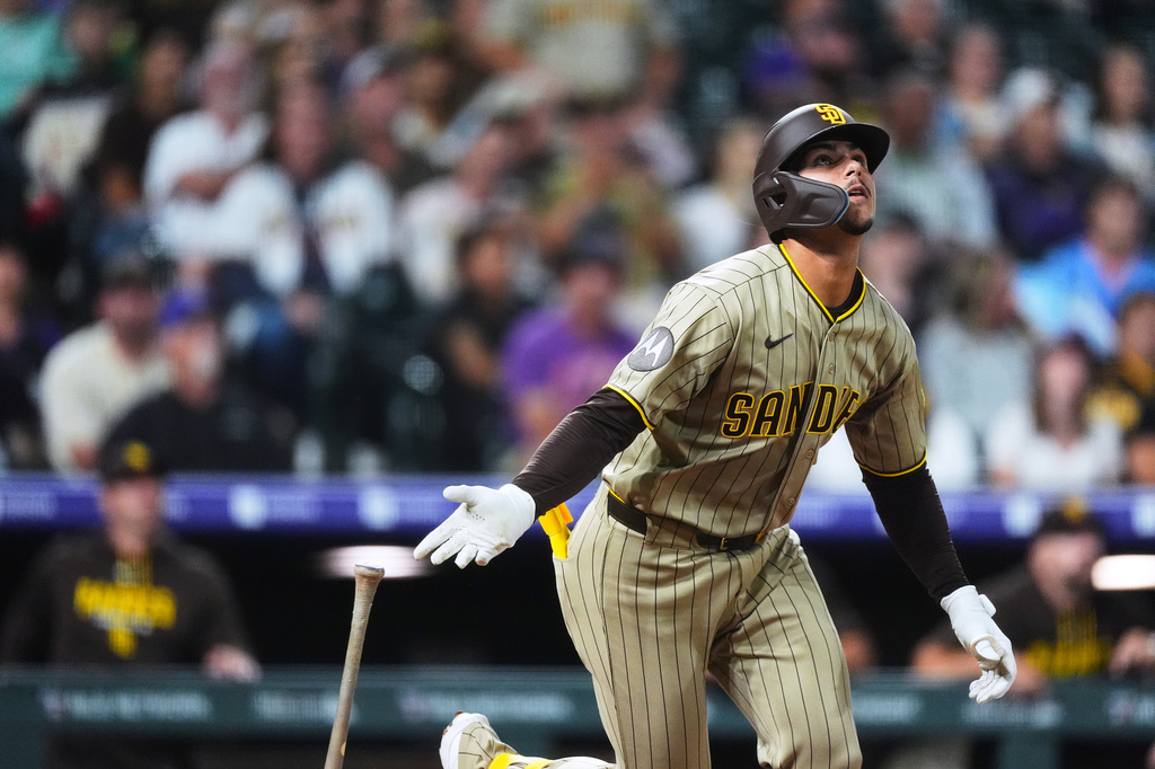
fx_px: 19243
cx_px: 578
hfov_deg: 3.4
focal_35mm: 600
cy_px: 384
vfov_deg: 2.3
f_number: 4
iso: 5000
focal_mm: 600
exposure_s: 1/1600
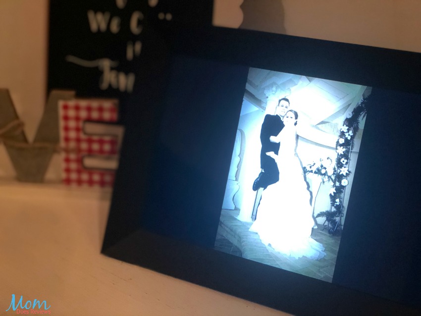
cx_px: 210
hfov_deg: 33.8
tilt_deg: -22.9
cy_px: 158
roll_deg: -1.3
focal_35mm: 57
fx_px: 693
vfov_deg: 25.7
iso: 320
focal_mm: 6.6
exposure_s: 1/30
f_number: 2.8
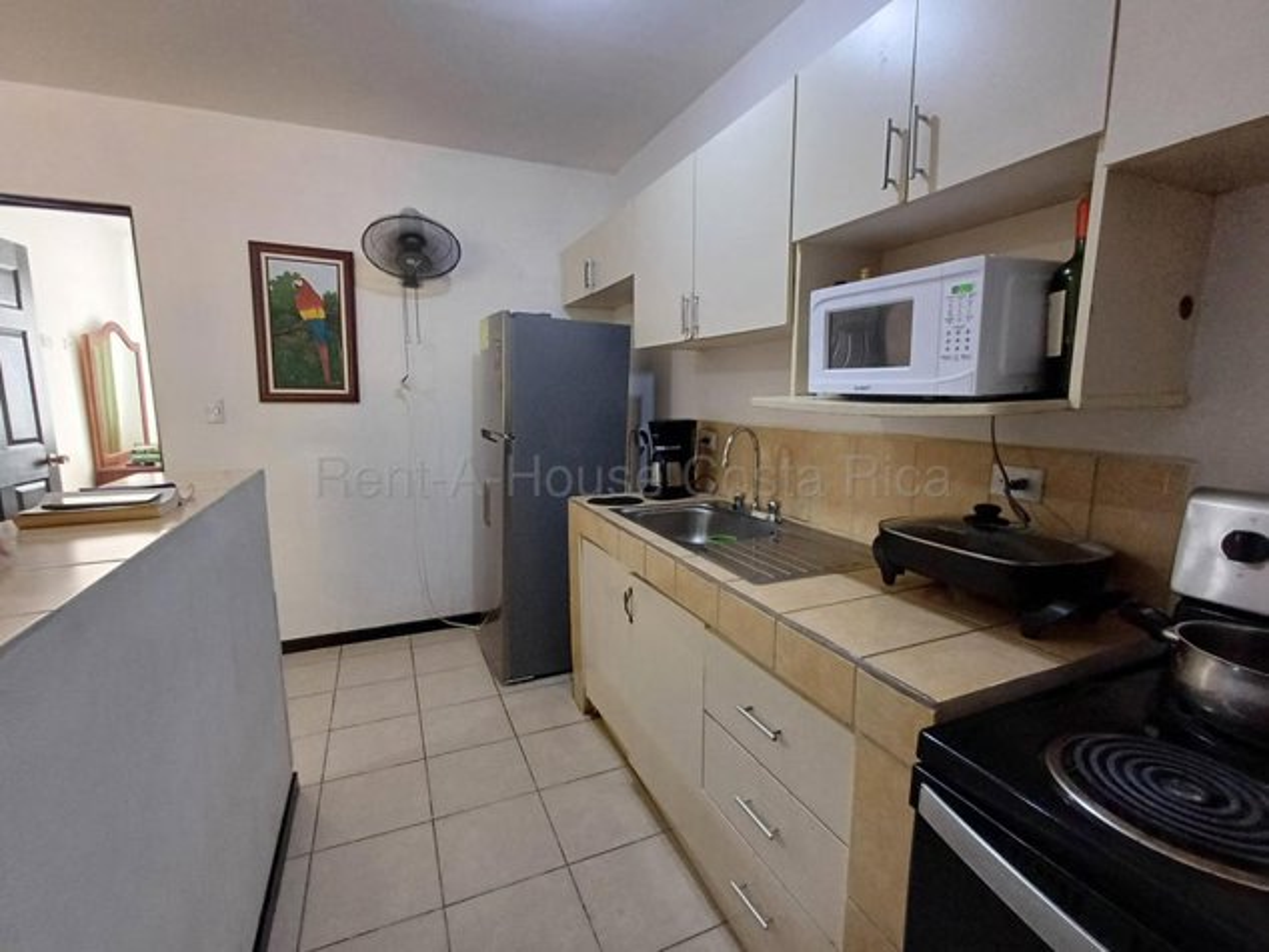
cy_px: 476
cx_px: 634
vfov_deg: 78.1
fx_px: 587
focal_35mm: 16
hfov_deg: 94.5
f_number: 2.2
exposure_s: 1/30
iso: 200
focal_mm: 1.64
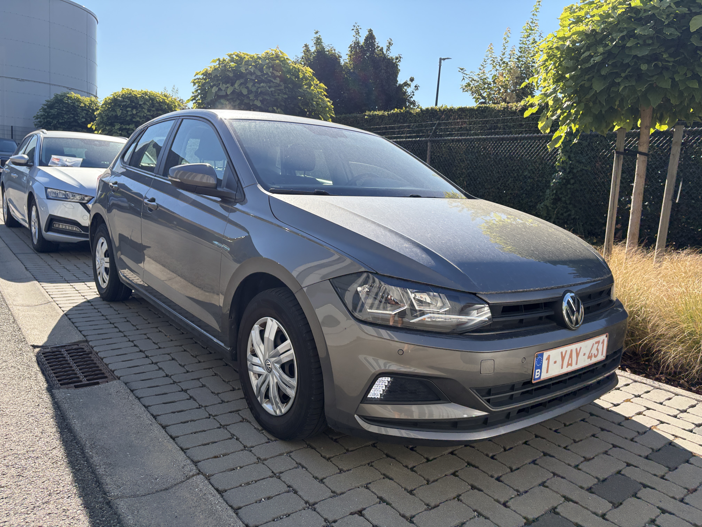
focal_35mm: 26
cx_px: 351
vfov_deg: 53.1
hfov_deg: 67.3
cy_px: 264
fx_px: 527
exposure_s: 1/2141
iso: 64
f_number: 1.6
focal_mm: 5.96
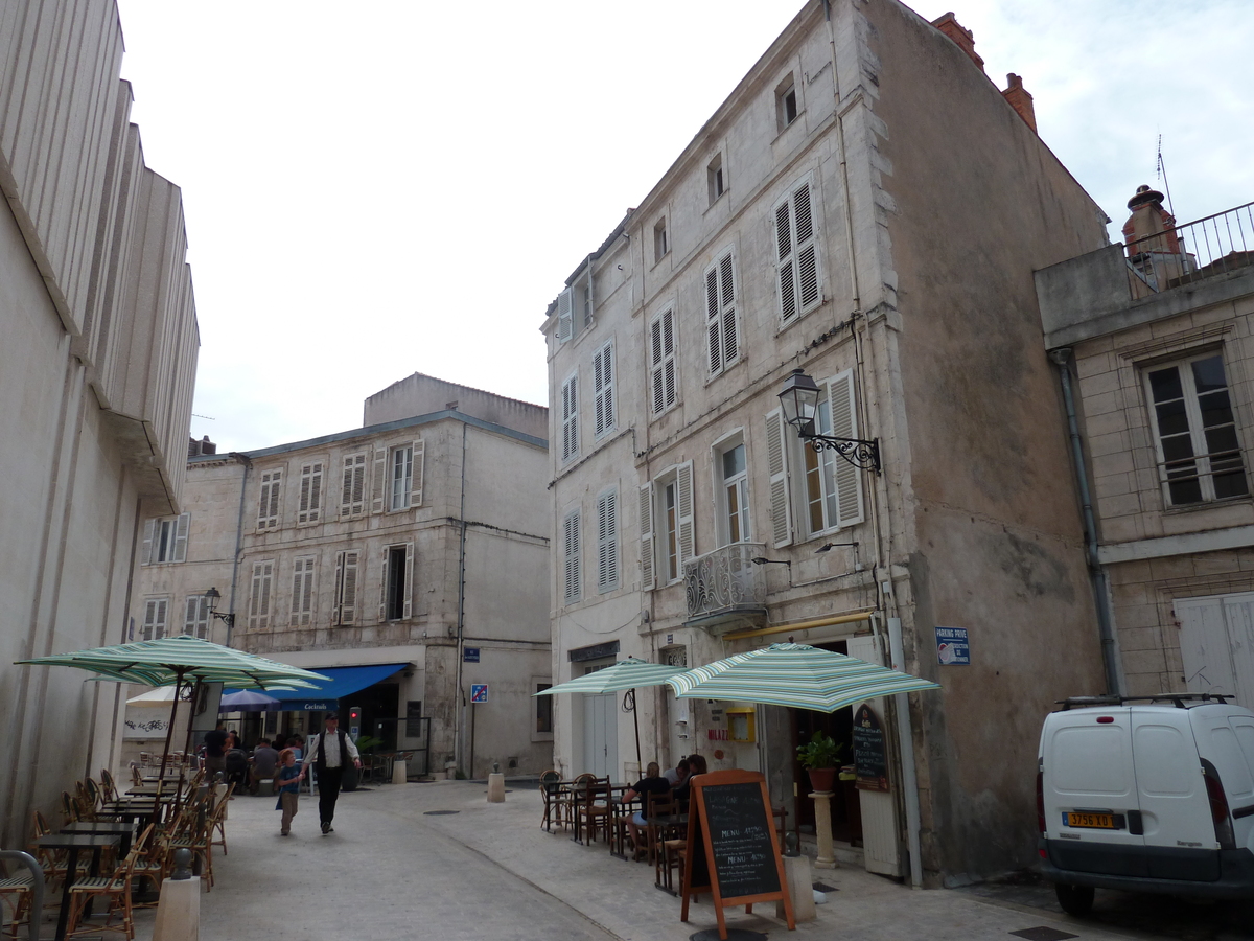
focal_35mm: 25
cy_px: 470
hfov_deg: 69.4
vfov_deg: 54.9
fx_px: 906
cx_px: 627
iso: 80
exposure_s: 1/1300
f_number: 3.3
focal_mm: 4.1
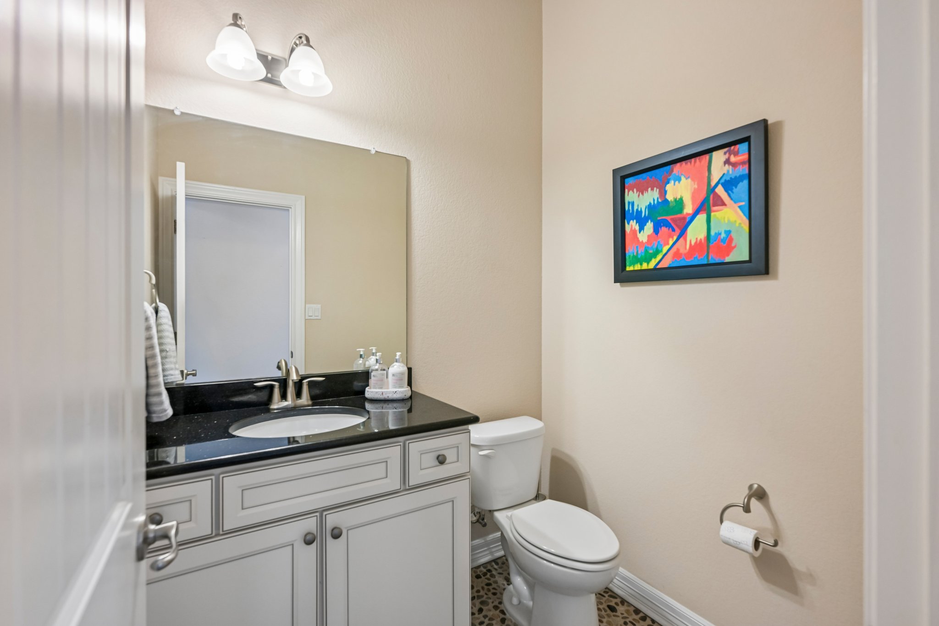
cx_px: 470
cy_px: 313
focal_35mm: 16
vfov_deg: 72.0
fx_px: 430
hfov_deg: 95.0
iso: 400
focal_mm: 16.5
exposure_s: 1/15
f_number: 6.7
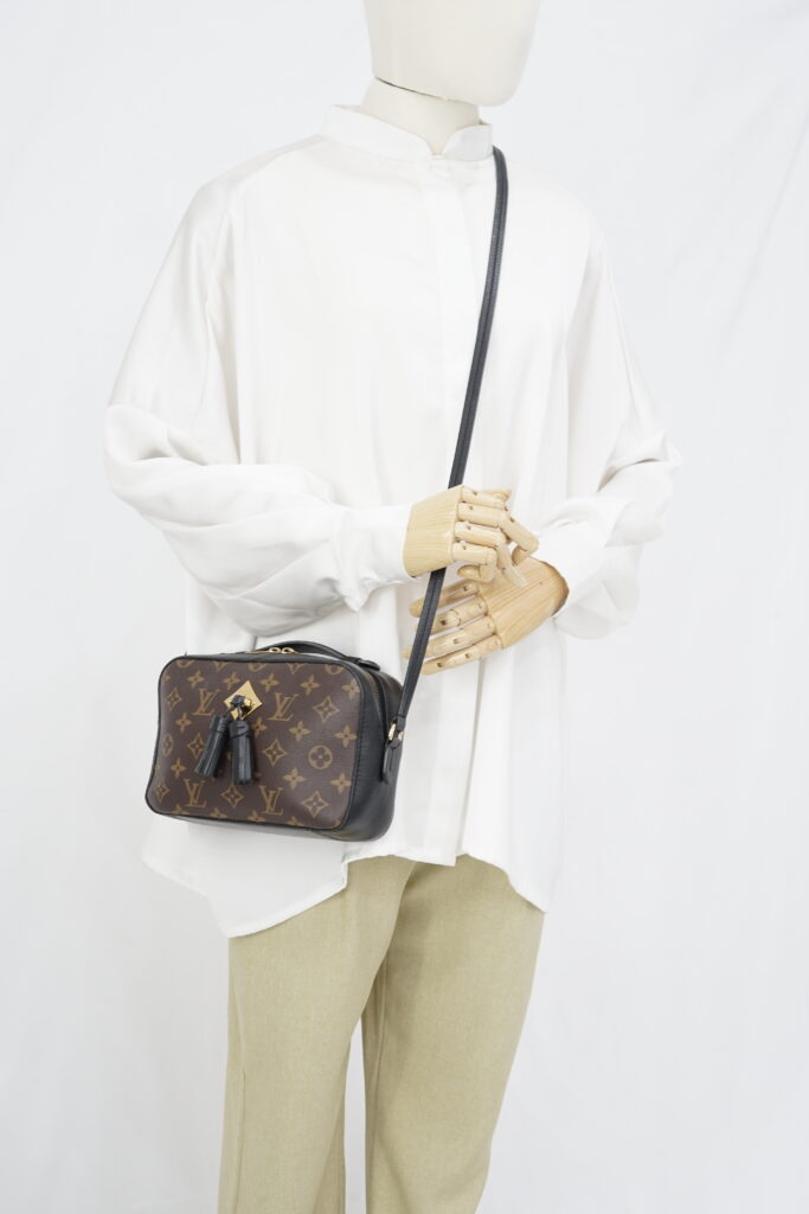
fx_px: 1685
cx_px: 404
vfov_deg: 39.6
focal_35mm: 50
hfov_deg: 27.0
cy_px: 607
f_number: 9
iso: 640
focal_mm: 50
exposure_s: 1/2.5
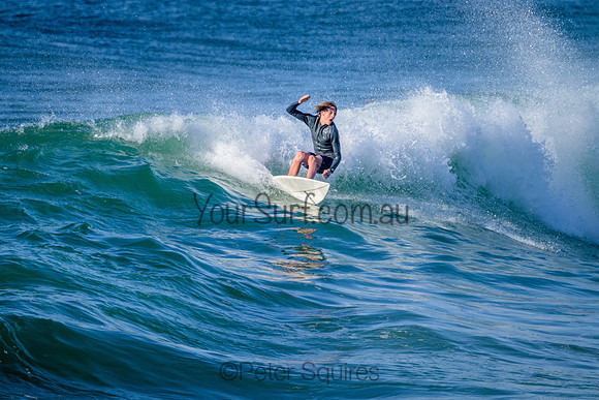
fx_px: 13314
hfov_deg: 2.6
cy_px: 200
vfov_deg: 1.7
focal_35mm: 800
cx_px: 300
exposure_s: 1/2000
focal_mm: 800
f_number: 11
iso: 800
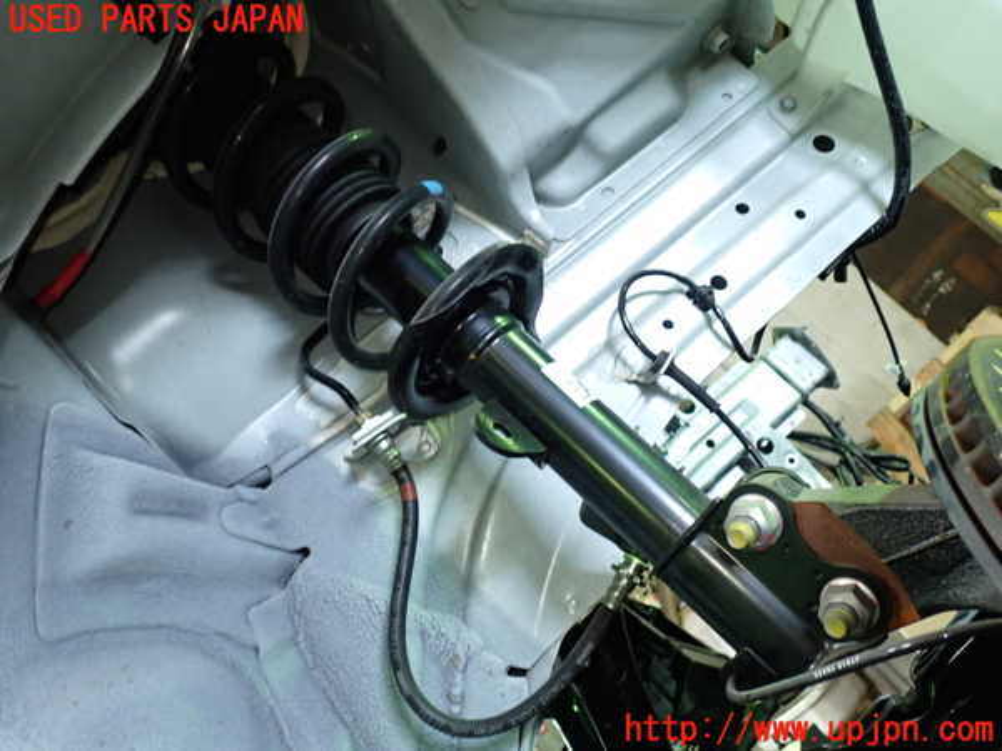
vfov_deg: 44.2
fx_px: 926
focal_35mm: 32
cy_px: 376
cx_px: 501
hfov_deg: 56.8
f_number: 2.4
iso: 320
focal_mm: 5.79
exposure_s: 1/30
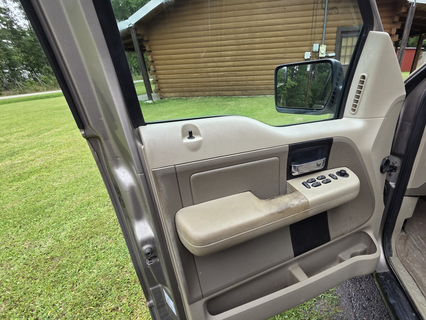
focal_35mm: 16
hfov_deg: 93.4
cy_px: 175
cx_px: 254
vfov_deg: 77.9
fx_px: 197
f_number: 2.2
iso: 50
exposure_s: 1/265
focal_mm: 2.2
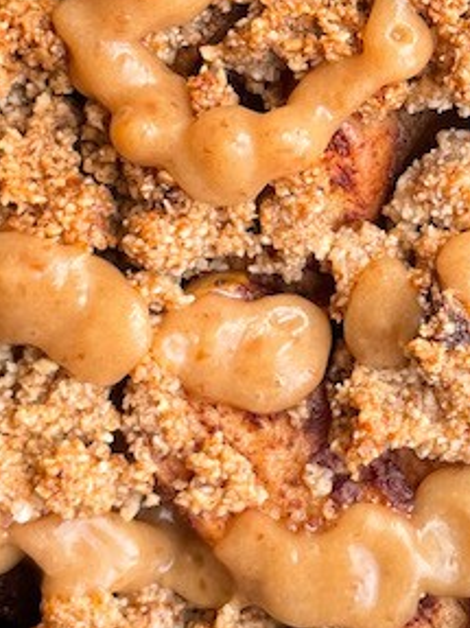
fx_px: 1775
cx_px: 444
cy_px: 66
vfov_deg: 19.7
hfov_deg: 14.9
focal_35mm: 98
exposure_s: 1/120
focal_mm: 4.2
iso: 40
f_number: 1.6
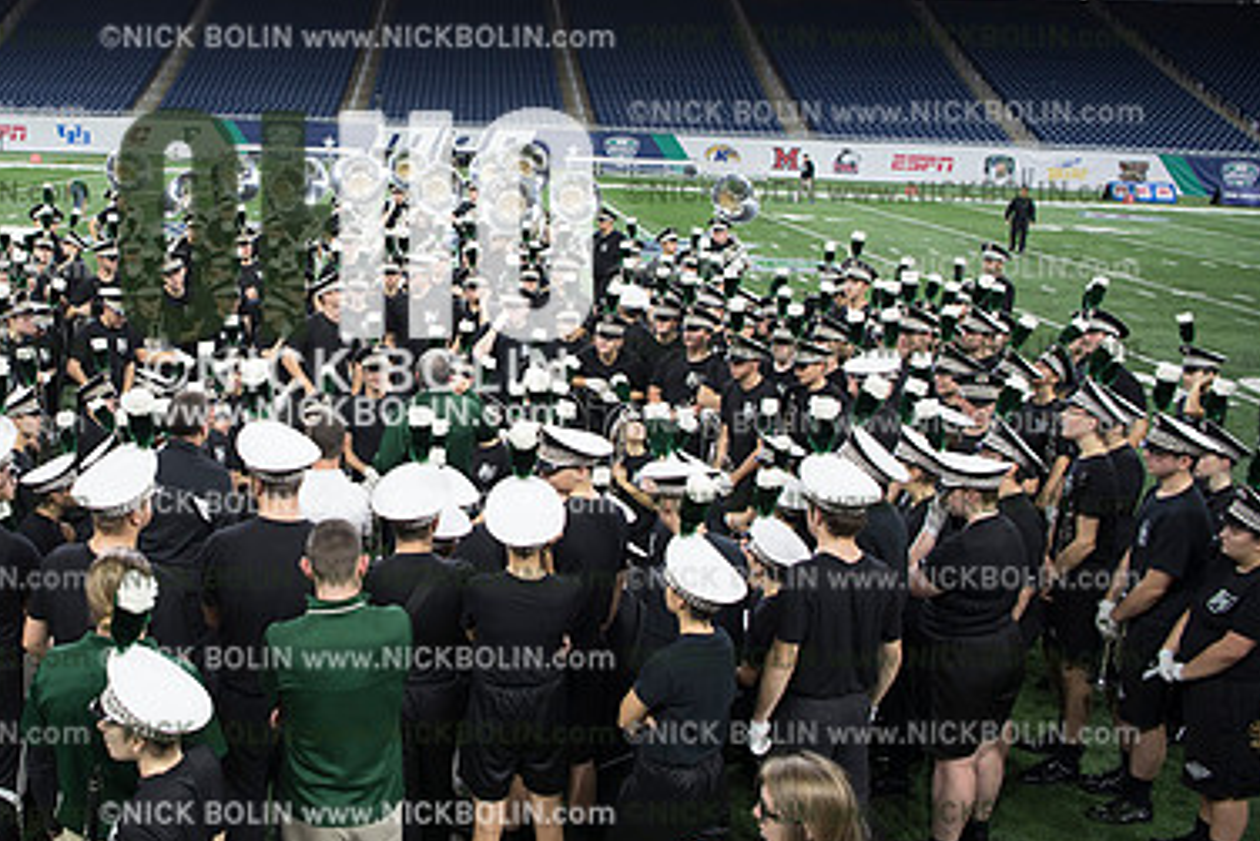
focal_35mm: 37
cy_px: 270
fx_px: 1295
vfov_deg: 35.6
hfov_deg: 50.3
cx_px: 355
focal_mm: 24
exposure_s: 1/500
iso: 800
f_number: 3.2
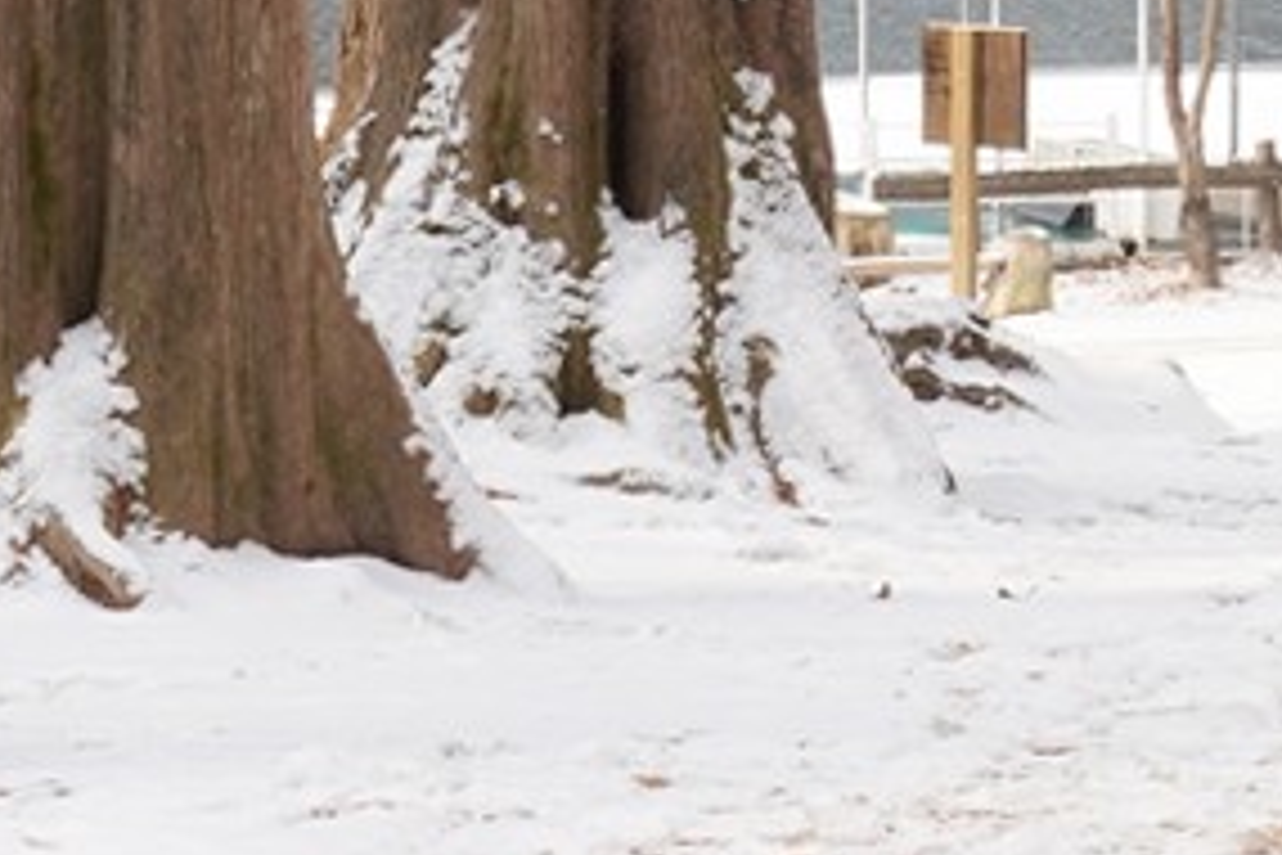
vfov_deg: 4.4
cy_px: -994
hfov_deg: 6.6
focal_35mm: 309
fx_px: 11003
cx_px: 1921
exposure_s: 1/100
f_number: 16
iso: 320
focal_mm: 44
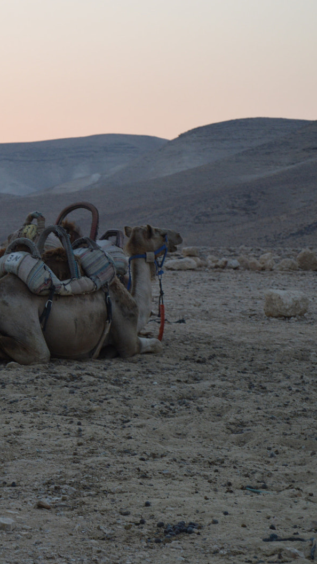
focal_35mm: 131
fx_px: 1954
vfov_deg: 16.4
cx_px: -33
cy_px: 284
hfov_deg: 9.2
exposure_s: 1/60
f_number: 5.6
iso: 500
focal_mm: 55
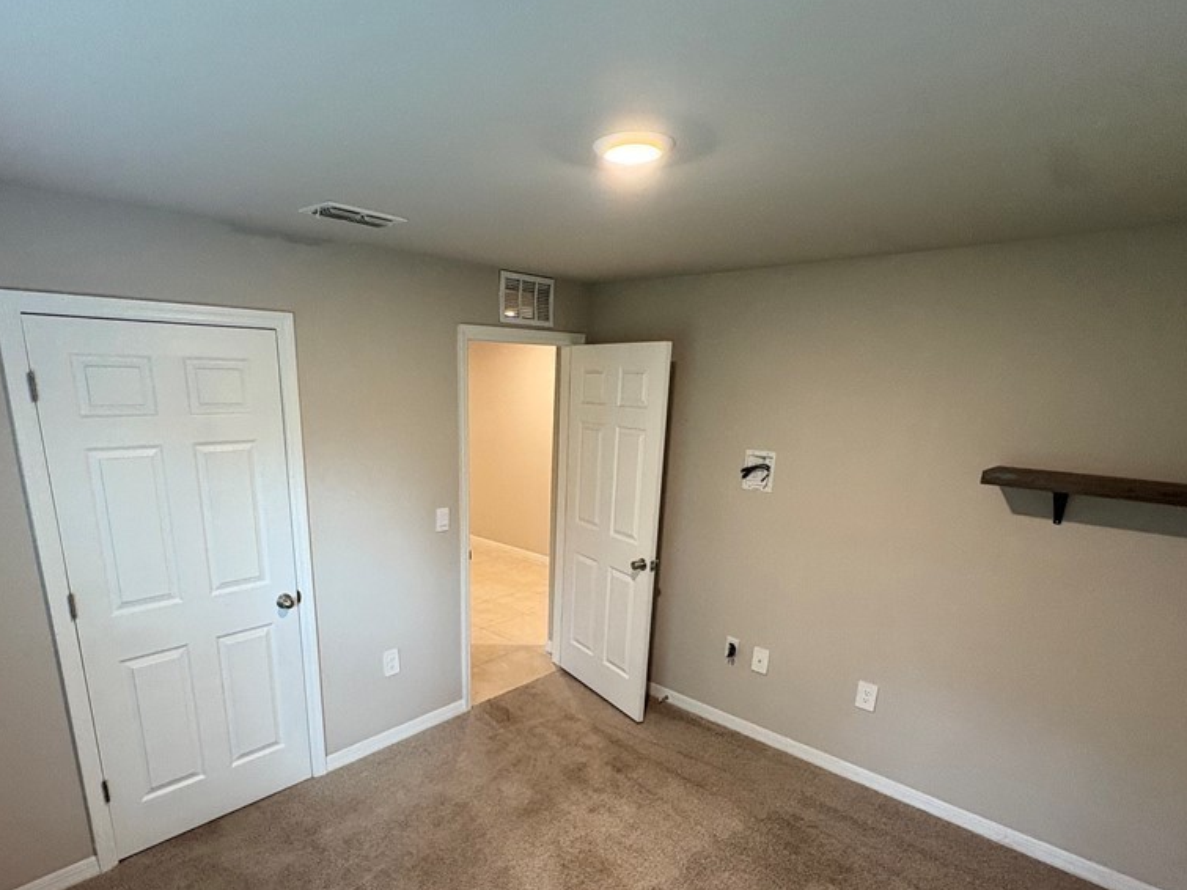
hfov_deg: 84.3
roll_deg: -0.7
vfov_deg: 67.7
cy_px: 553
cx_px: 524
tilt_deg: -15.3
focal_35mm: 19
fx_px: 651
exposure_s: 1/60
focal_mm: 2.22
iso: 250
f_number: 2.2
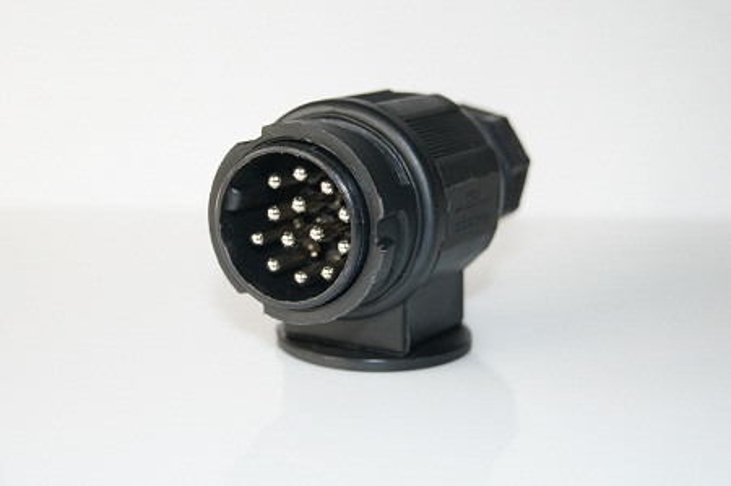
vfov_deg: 18.1
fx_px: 1521
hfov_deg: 27.0
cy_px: 243
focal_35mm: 75
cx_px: 366
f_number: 5.6
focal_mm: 50
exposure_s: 1/160
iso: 400
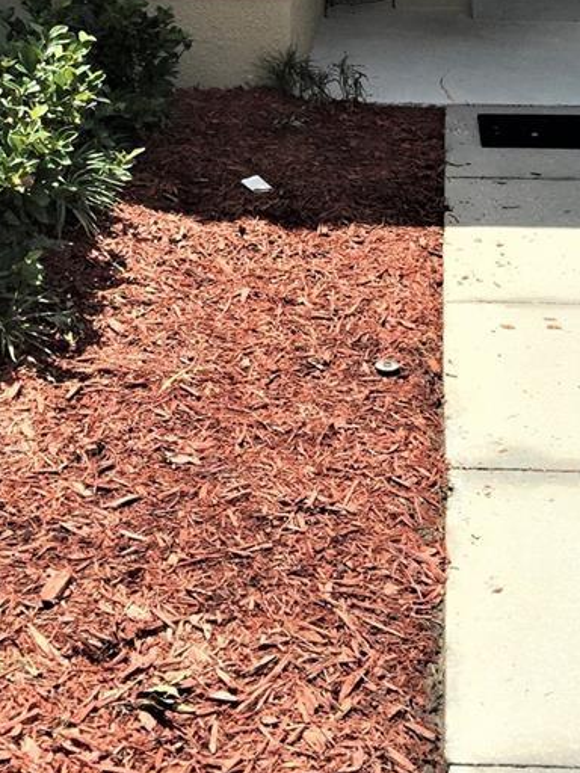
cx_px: 402
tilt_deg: -10.9
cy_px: 51
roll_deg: -0.3
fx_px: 1519
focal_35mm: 68
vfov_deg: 27.4
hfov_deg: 21.5
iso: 32
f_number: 2.2
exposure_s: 1/1883
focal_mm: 4.15
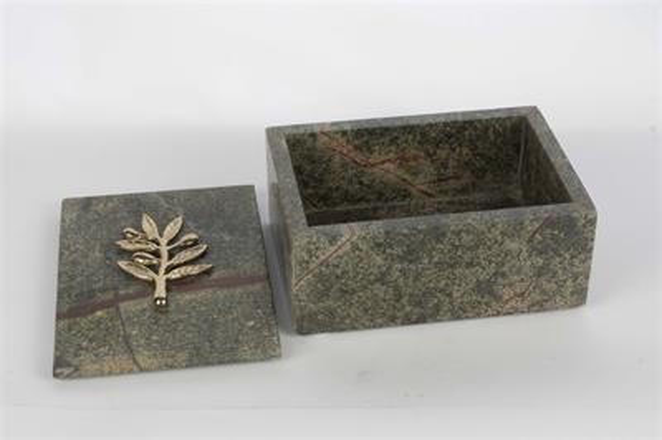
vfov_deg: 18.2
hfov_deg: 27.0
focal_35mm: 75
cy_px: 220
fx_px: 1378
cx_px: 331
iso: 100
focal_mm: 50
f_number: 18
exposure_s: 1/100
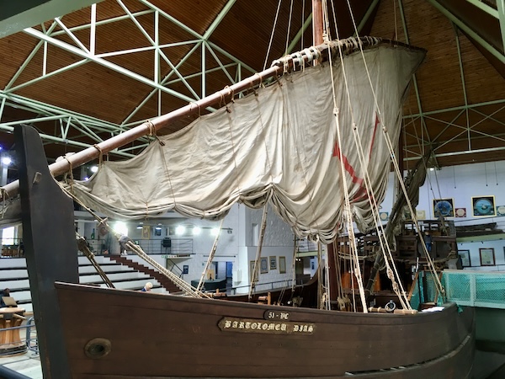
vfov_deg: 48.2
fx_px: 423
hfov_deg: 61.7
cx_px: 252
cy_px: 190
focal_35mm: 29
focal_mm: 4.15
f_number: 2.2
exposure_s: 1/33
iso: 100
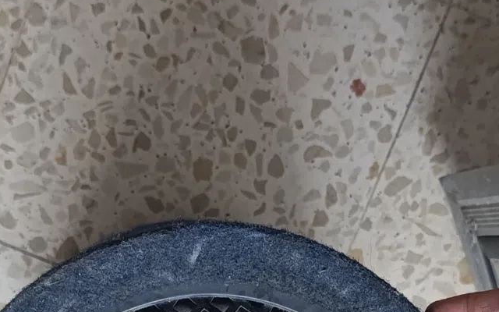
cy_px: 459
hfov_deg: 26.1
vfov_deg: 15.3
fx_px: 1074
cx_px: 242
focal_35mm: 79
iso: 1409
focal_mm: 6.11
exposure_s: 1/24
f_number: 1.65
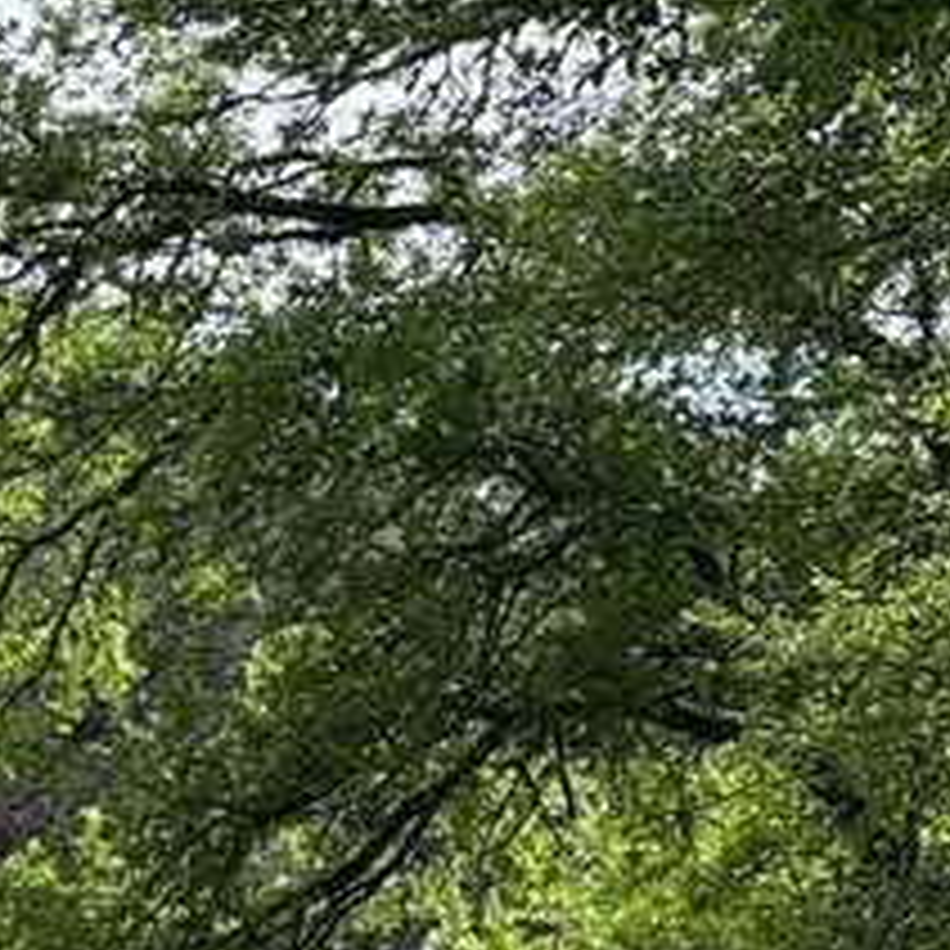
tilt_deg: +0.0
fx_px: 10246
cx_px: -747
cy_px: 1175
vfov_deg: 5.3
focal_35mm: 330
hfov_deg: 5.2
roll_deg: +0.3
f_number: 2.8
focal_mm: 9
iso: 25
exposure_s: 1/511
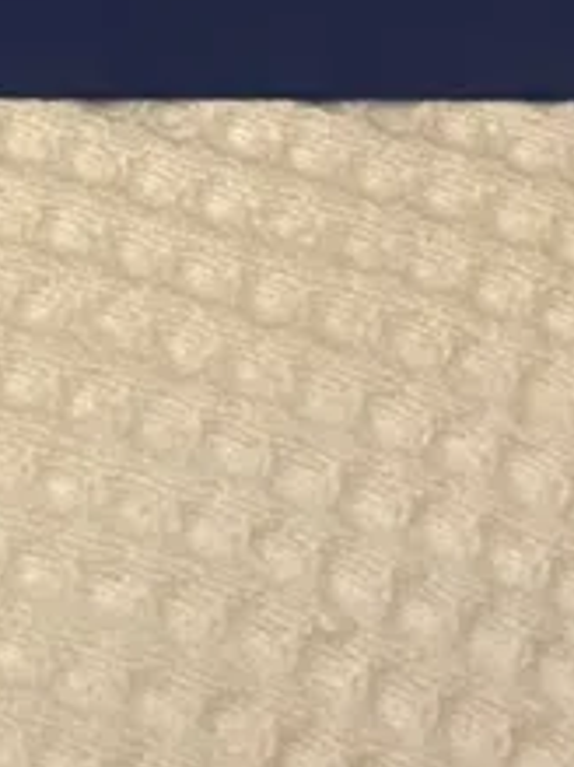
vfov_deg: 11.3
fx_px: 3585
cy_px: -664
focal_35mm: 162
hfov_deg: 8.8
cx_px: -458
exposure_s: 1/25
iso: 500
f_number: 1.6
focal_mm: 4.2
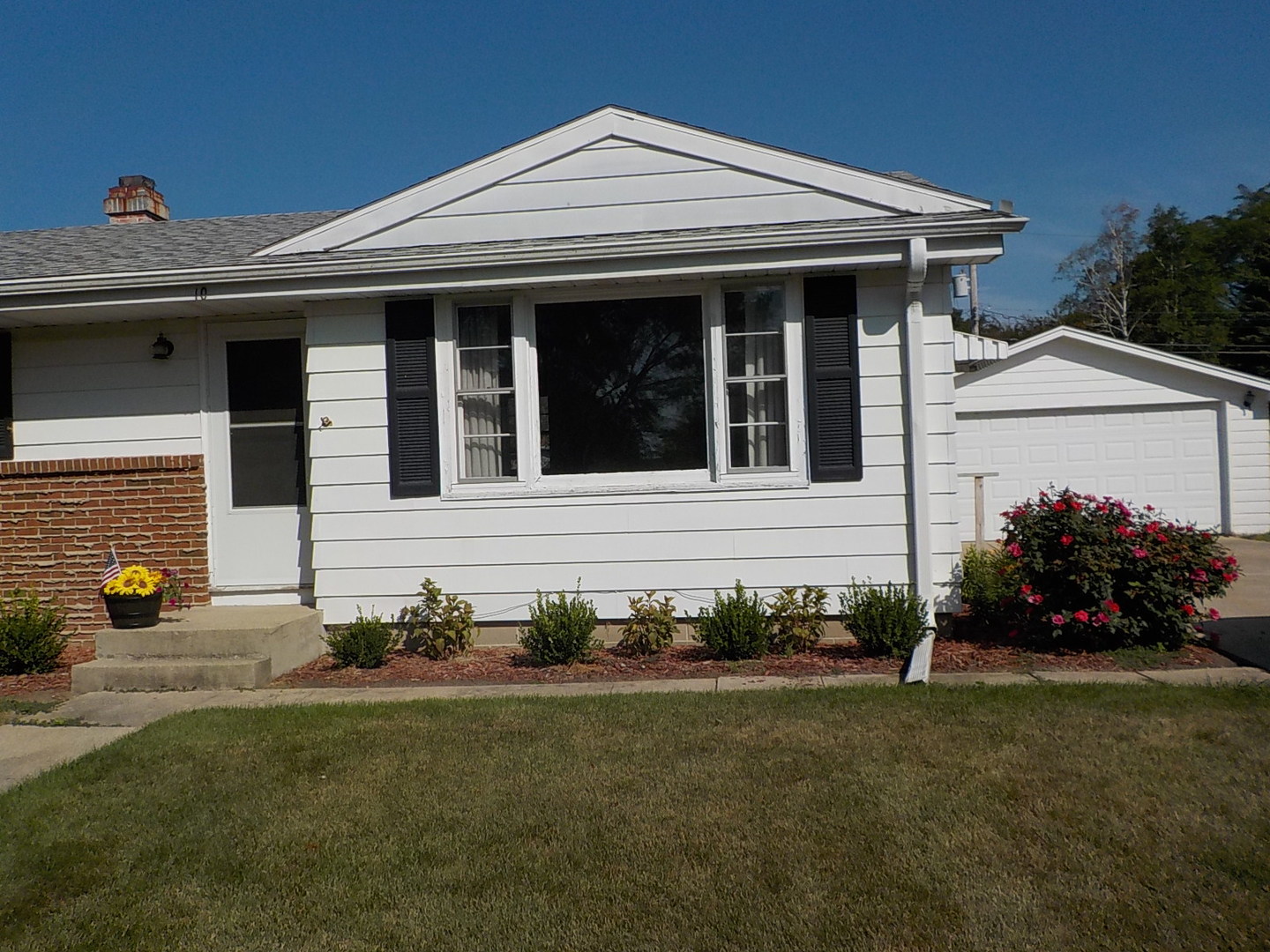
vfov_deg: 46.8
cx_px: 635
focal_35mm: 30
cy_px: 476
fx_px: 1101
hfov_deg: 60.0
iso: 125
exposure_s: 1/1000
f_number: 6.6
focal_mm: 4.1
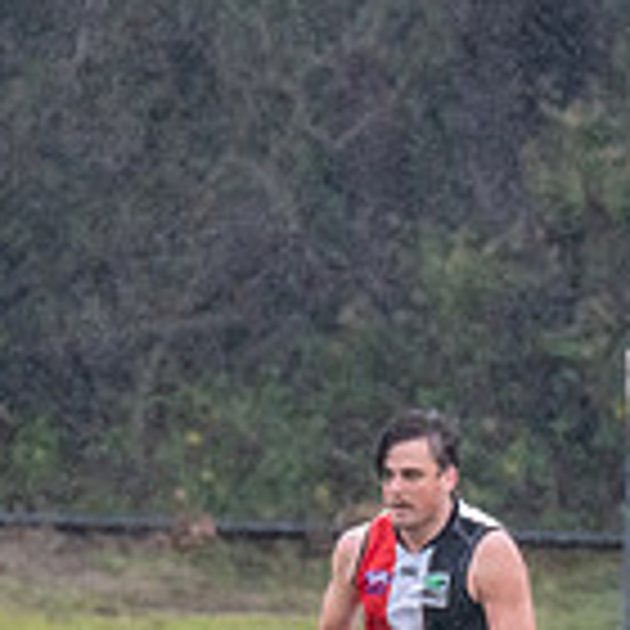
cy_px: 796
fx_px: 46205
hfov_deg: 0.8
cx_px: -230
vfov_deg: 0.8
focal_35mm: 2244
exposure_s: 1/2500
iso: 1250
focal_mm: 400
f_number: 7.1
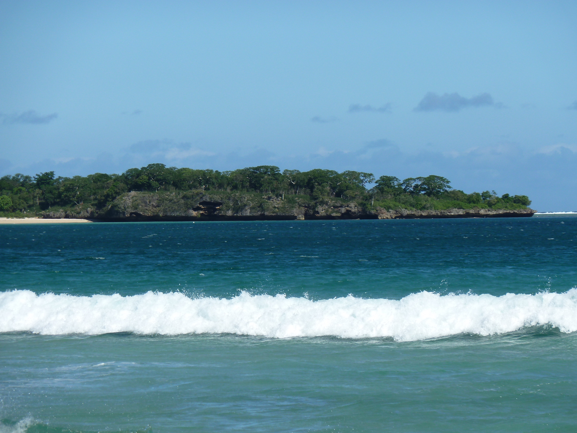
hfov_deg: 8.8
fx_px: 3750
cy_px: 216
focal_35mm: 225
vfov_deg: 6.6
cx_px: 288
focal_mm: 37
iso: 80
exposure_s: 1/500
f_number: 5.6
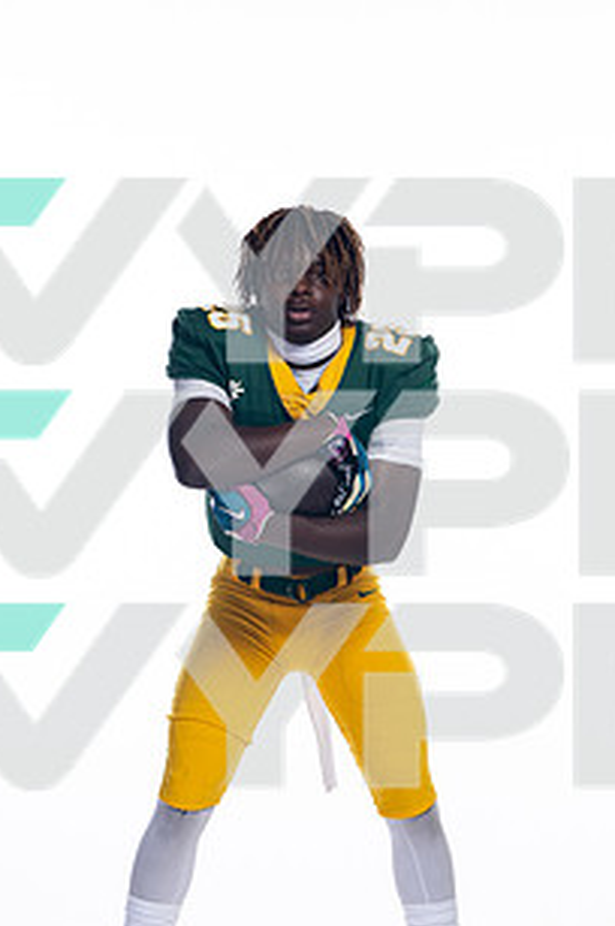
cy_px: 486
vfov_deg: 13.1
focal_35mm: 157
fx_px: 4032
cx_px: 335
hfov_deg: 8.7
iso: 400
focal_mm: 107
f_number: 6.3
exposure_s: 1/250
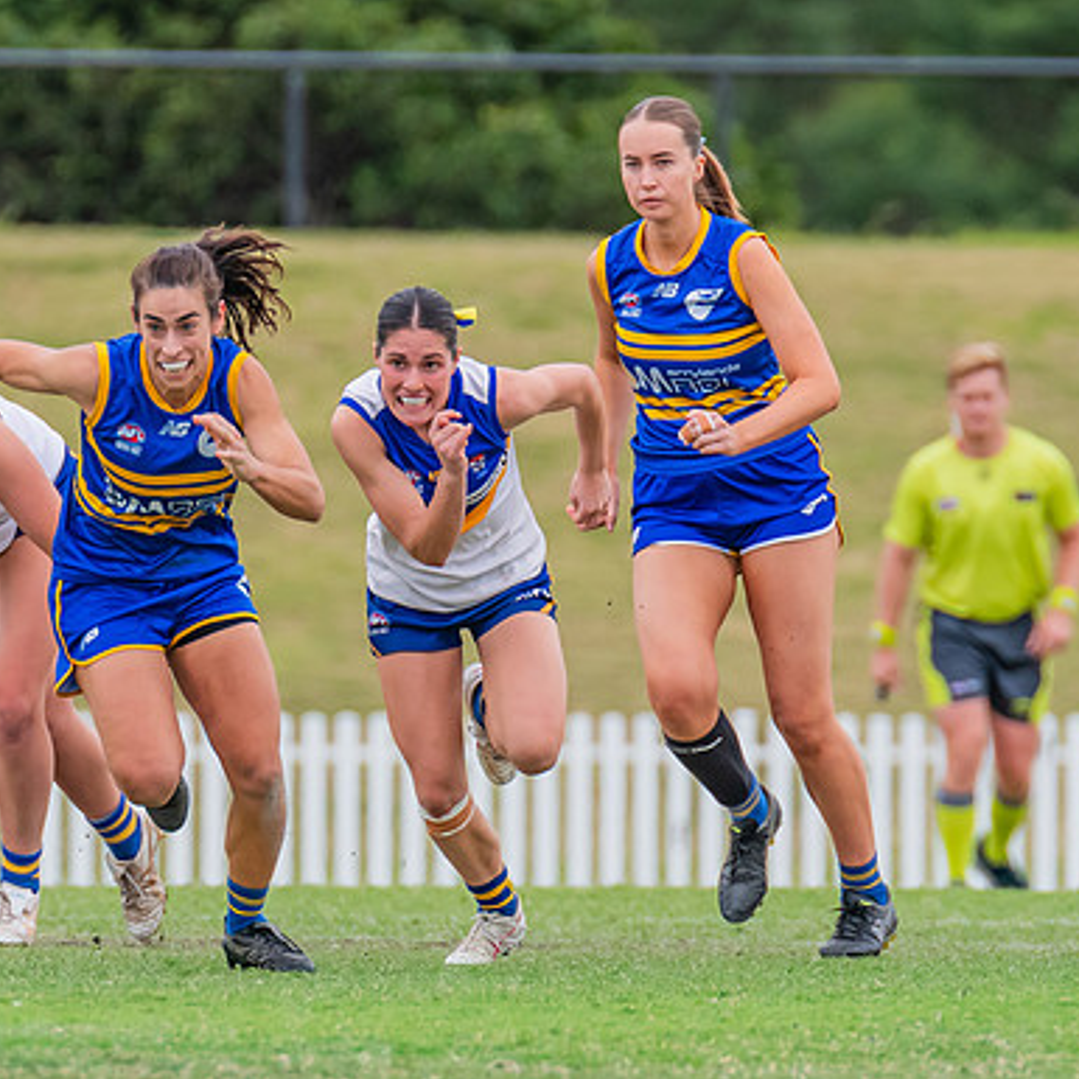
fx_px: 39427
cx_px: 11
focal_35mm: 1118
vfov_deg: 1.6
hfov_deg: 1.6
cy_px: 684
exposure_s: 1/1250
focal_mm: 420
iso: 800
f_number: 6.3
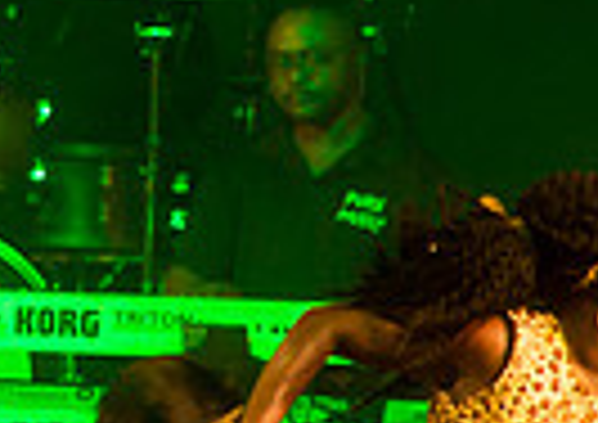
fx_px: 31833
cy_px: 156
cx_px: -449
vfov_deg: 0.8
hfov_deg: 1.1
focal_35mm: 1881
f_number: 5.6
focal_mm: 340
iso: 3200
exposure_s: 1/200
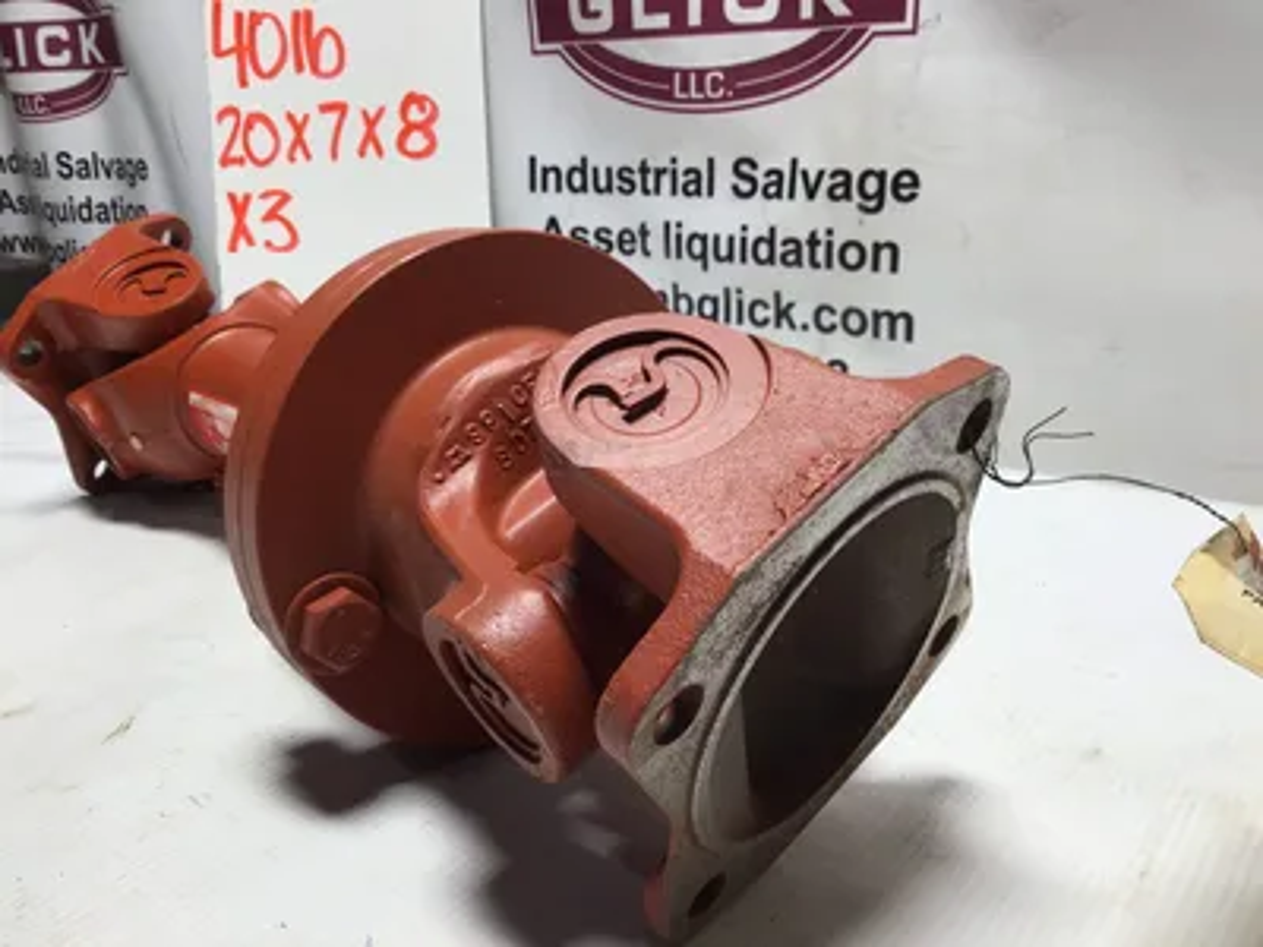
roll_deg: +0.3
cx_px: 632
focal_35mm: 31
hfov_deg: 58.4
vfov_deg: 45.4
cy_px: 474
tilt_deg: -19.1
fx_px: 1131
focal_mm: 3.3
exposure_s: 1/120
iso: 25
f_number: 2.4
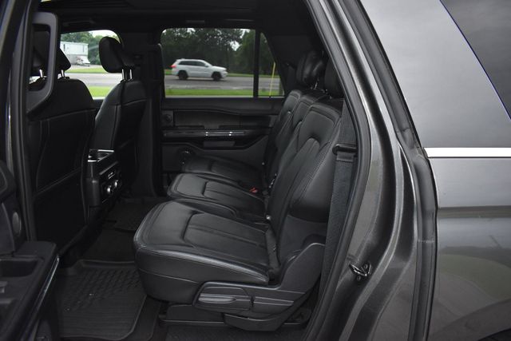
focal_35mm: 27
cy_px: 170
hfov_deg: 67.4
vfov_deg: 48.0
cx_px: 256
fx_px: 383
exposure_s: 1/100
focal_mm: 18
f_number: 3.5
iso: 1600
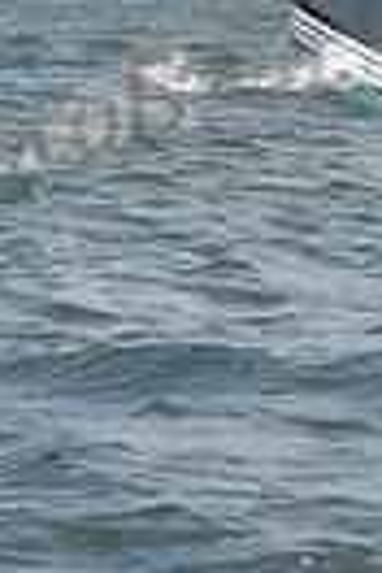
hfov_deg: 3.0
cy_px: -621
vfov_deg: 4.4
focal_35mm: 461
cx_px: 684
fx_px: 7337
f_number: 8
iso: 250
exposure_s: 1/1250
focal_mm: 105
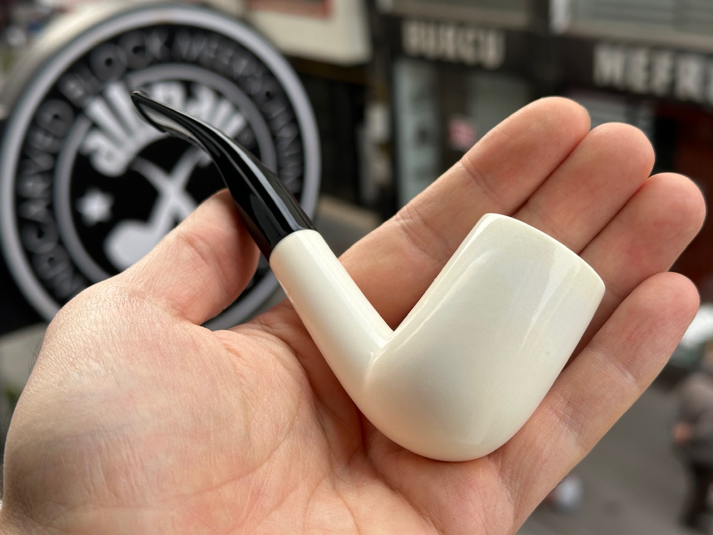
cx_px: 356
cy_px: 268
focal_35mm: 48
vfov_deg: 30.3
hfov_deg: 39.7
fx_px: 989
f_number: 1.78
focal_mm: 6.86
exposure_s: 1/797
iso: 64
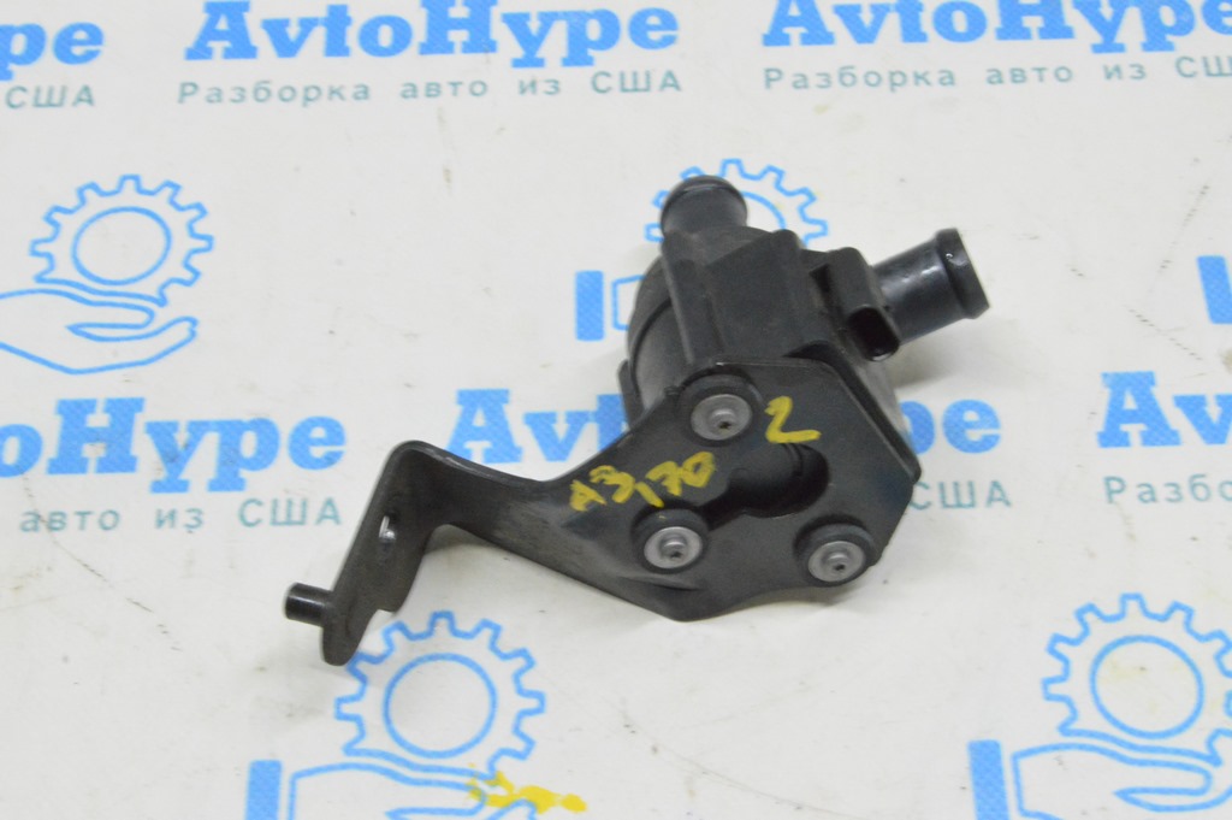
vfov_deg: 22.6
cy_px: 410
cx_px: 616
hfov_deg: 33.4
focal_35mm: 60
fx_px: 2052
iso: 6400
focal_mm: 40
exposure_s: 1/15
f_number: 20
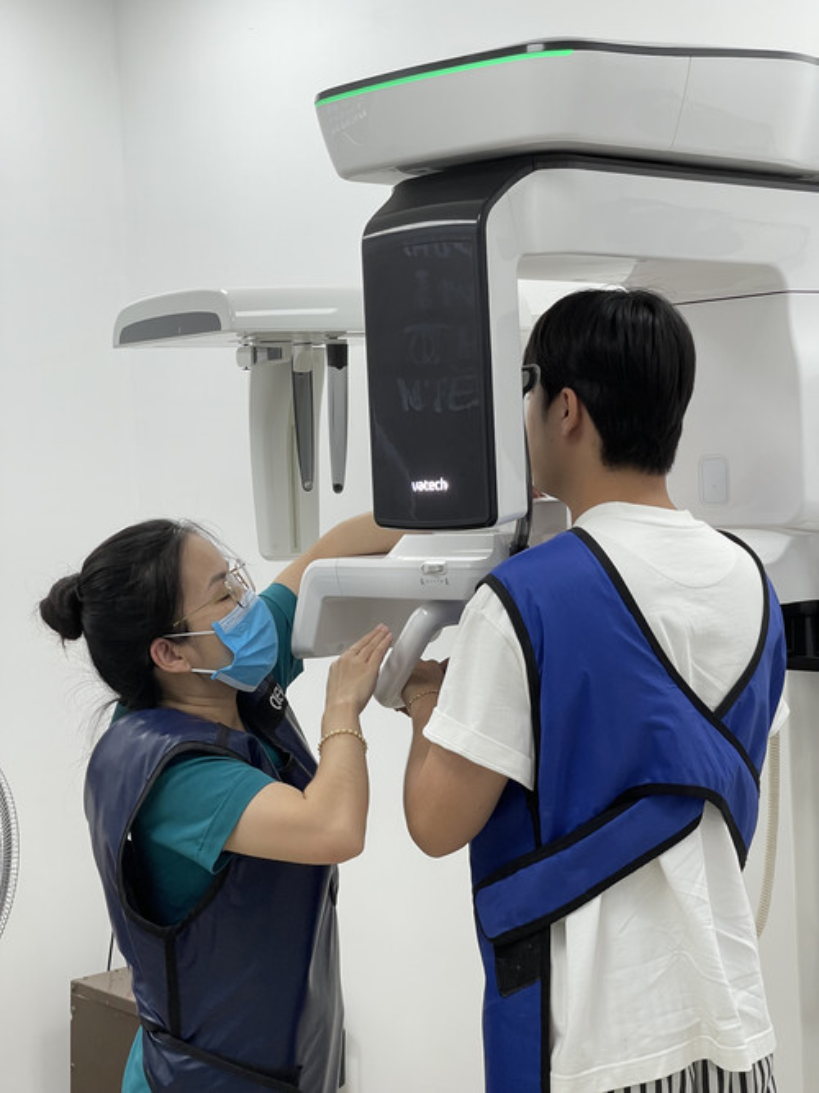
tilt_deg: -1.9
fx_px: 2020
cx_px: 410
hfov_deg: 22.9
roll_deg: +2.2
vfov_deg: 30.3
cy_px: 546
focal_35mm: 64
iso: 64
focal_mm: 7.5
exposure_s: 1/100
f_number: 2.2
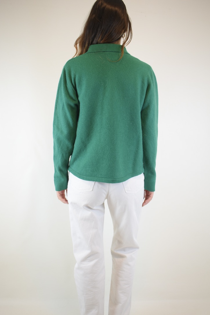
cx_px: 105
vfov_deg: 49.6
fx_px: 341
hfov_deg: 34.2
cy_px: 158
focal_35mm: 39
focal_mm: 26
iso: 400
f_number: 4.2
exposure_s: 1/80
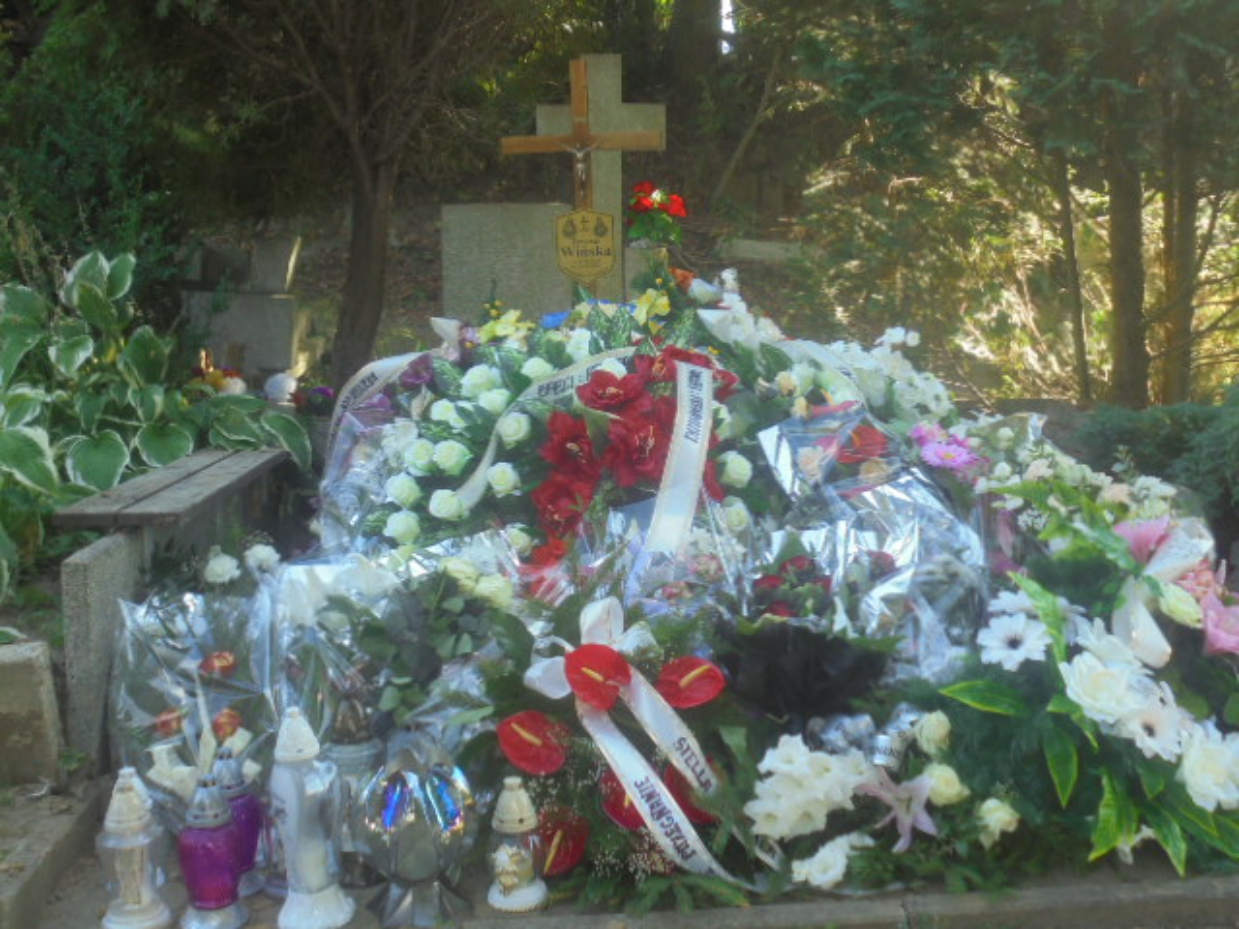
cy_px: 464
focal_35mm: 43
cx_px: 620
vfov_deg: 33.6
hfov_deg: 43.9
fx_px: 1539
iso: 100
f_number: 4.5
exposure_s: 1/80
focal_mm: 7.8
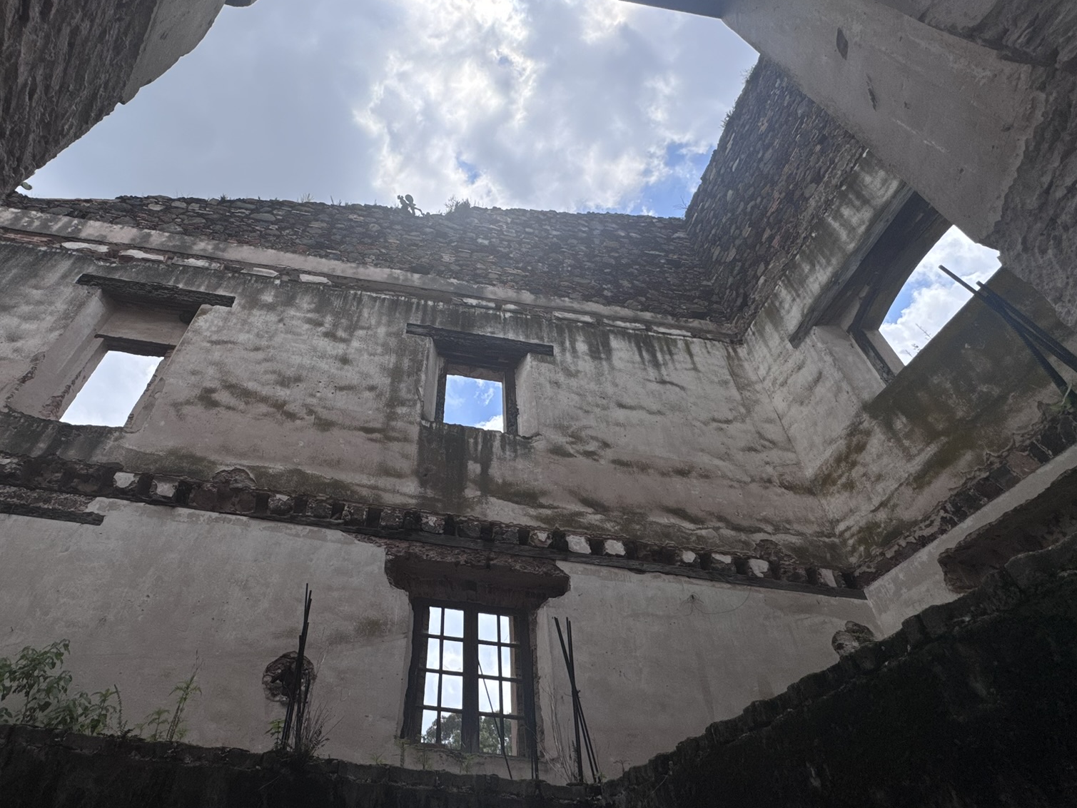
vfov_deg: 68.6
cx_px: 434
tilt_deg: +45.6
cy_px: 369
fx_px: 591
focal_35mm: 19
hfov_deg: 83.7
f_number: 2.2
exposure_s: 1/3906
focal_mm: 2.22
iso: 40
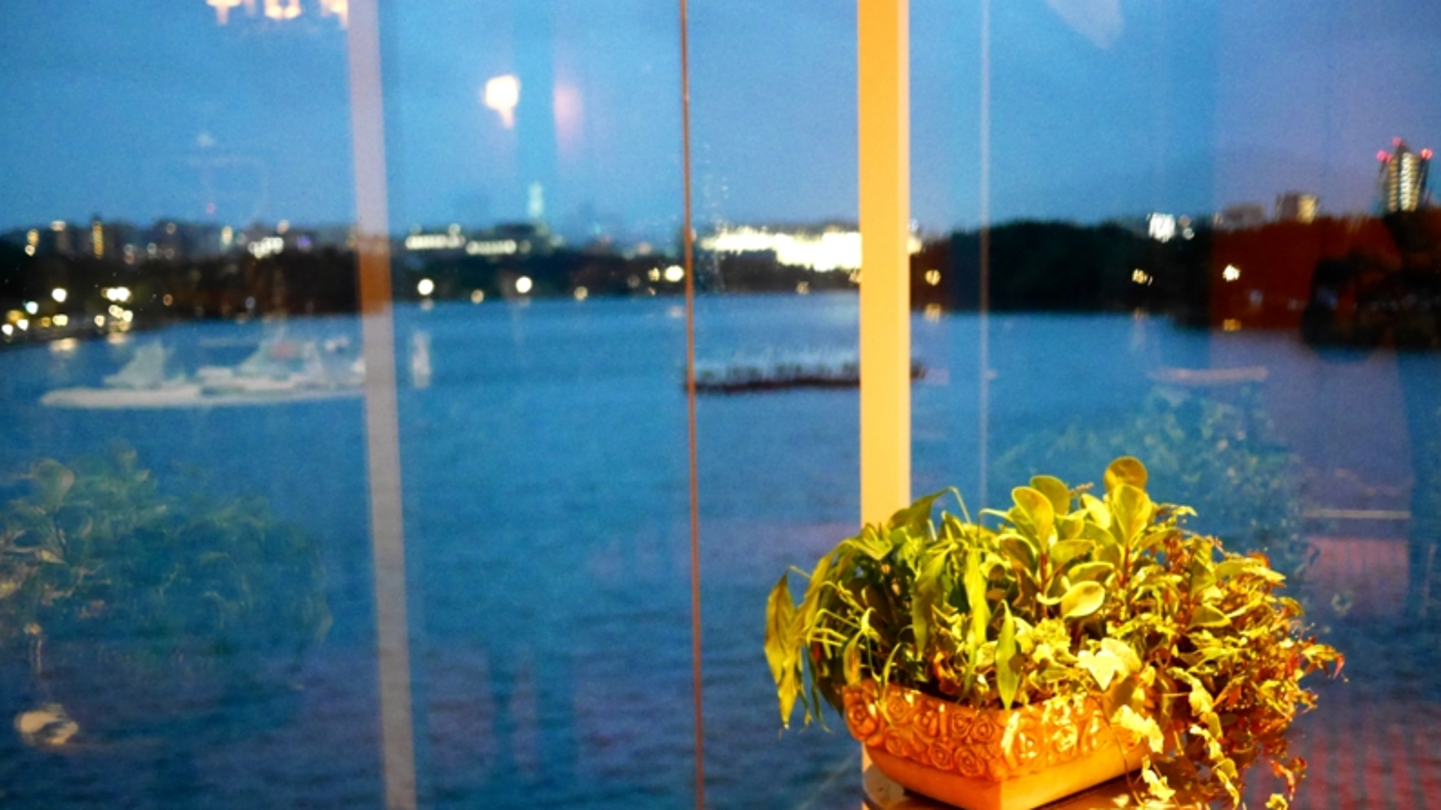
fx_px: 1681
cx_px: 721
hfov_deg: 46.4
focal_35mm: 44
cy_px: 544
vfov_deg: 26.9
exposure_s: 1/30
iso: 3200
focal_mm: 20
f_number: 1.7
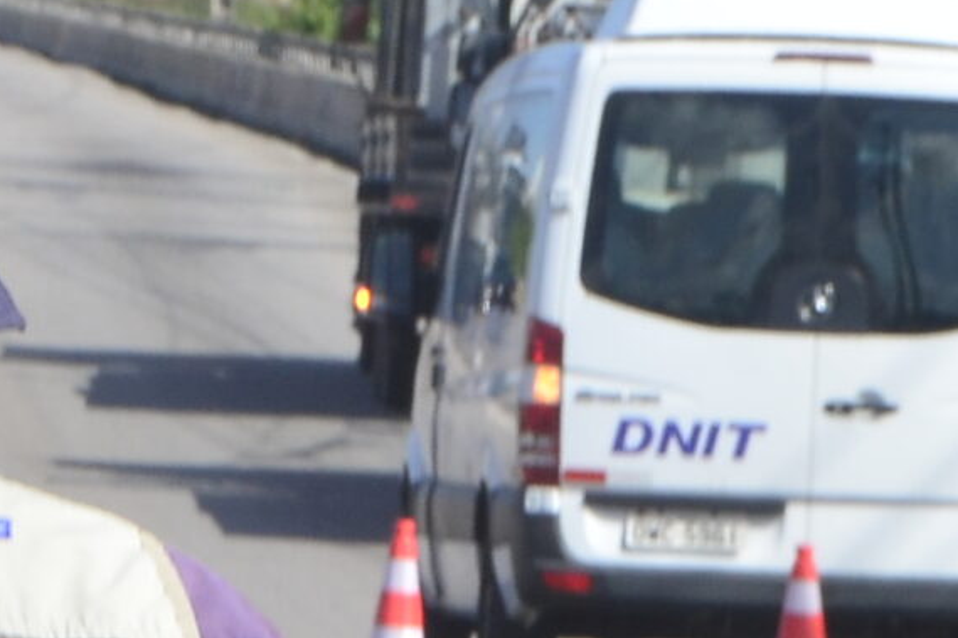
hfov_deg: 4.1
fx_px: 13440
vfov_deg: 2.7
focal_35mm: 505
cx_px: -7
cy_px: 505
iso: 400
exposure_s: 1/320
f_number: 14
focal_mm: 75
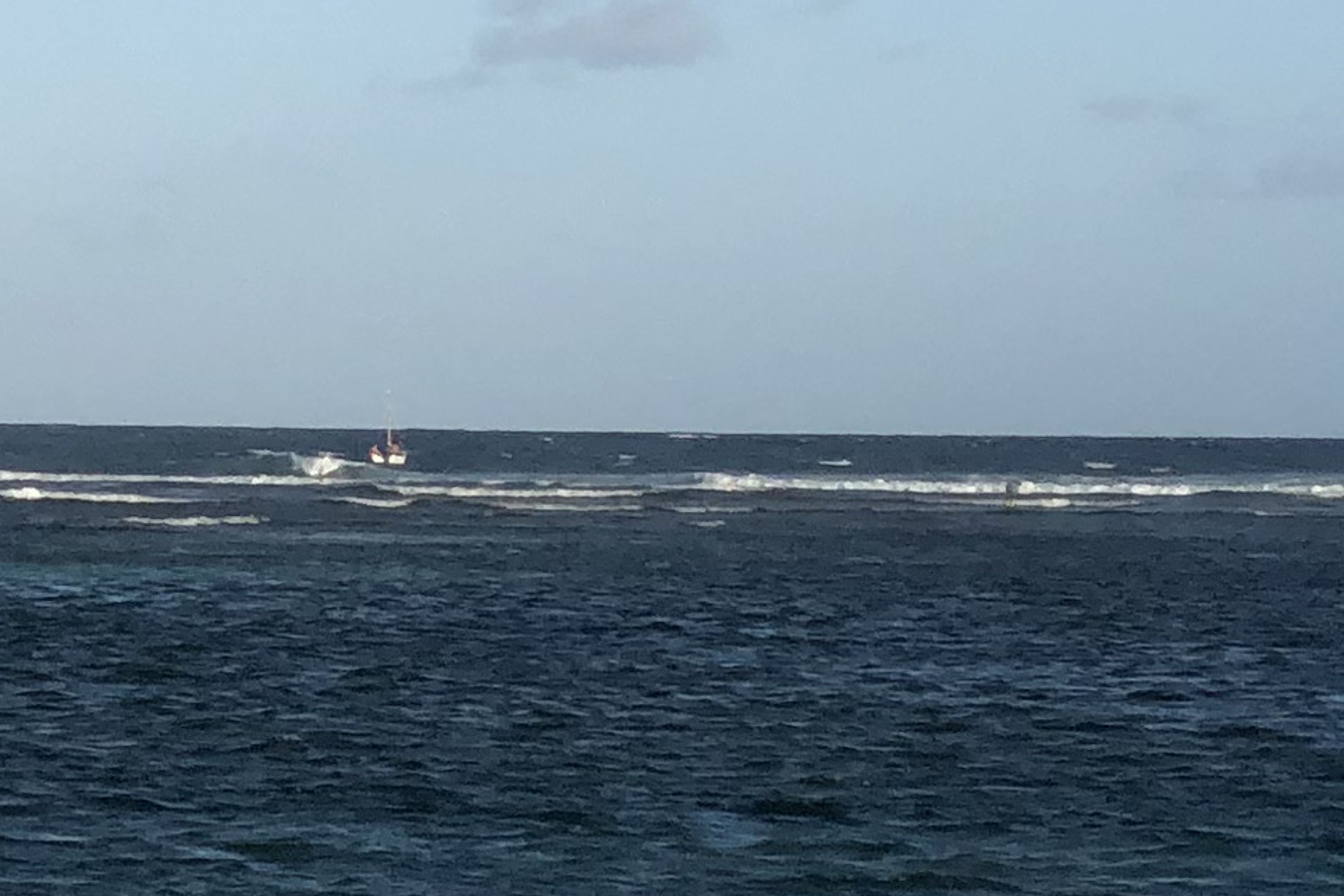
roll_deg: +0.7
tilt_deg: +8.0
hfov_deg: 8.7
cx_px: -1408
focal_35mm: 224
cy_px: -654
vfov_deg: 6.0
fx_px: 8362
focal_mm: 6
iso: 16
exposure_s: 1/1453
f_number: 2.4
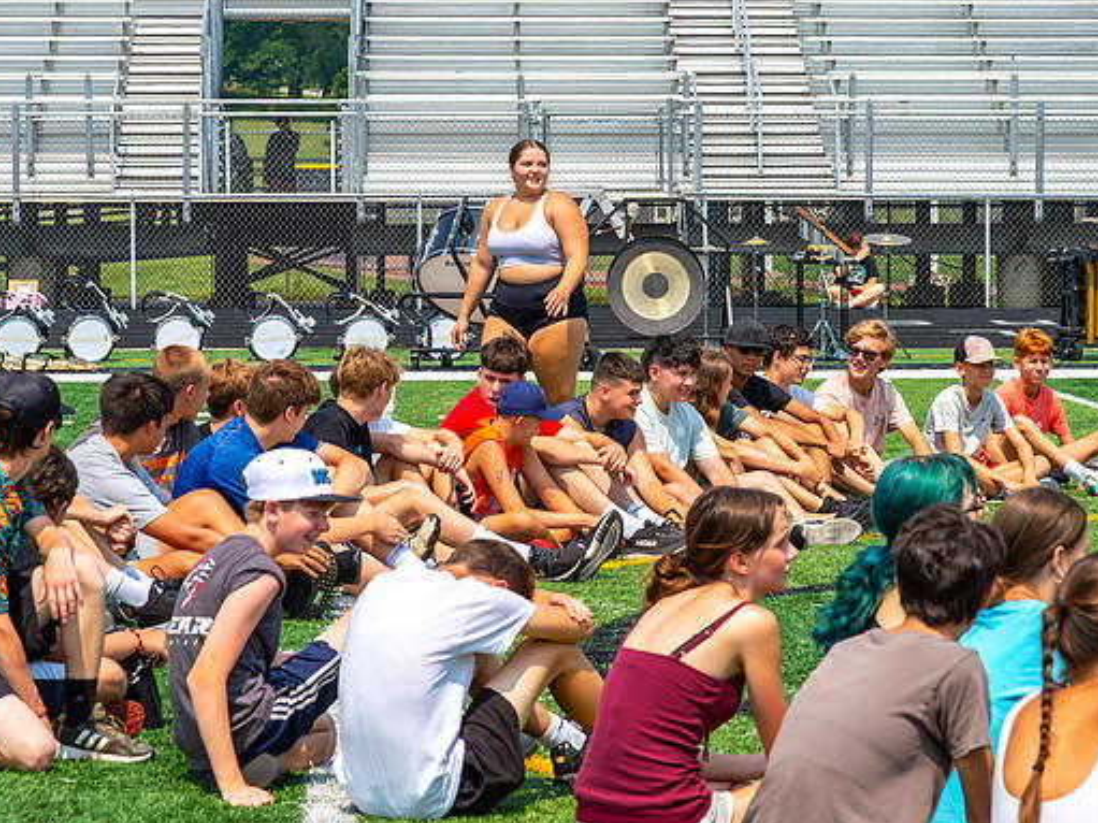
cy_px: 330
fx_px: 5232
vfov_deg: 9.0
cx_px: 525
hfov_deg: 12.0
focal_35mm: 165
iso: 320
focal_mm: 120
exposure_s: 1/640
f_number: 13
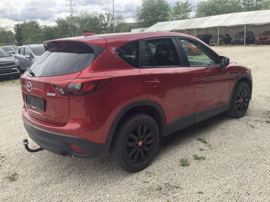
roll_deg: +2.5
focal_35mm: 31
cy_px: 101
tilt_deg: -14.6
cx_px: 135
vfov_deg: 45.4
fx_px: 242
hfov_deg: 58.4
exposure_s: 1/331
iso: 25
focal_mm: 3.3
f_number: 2.4
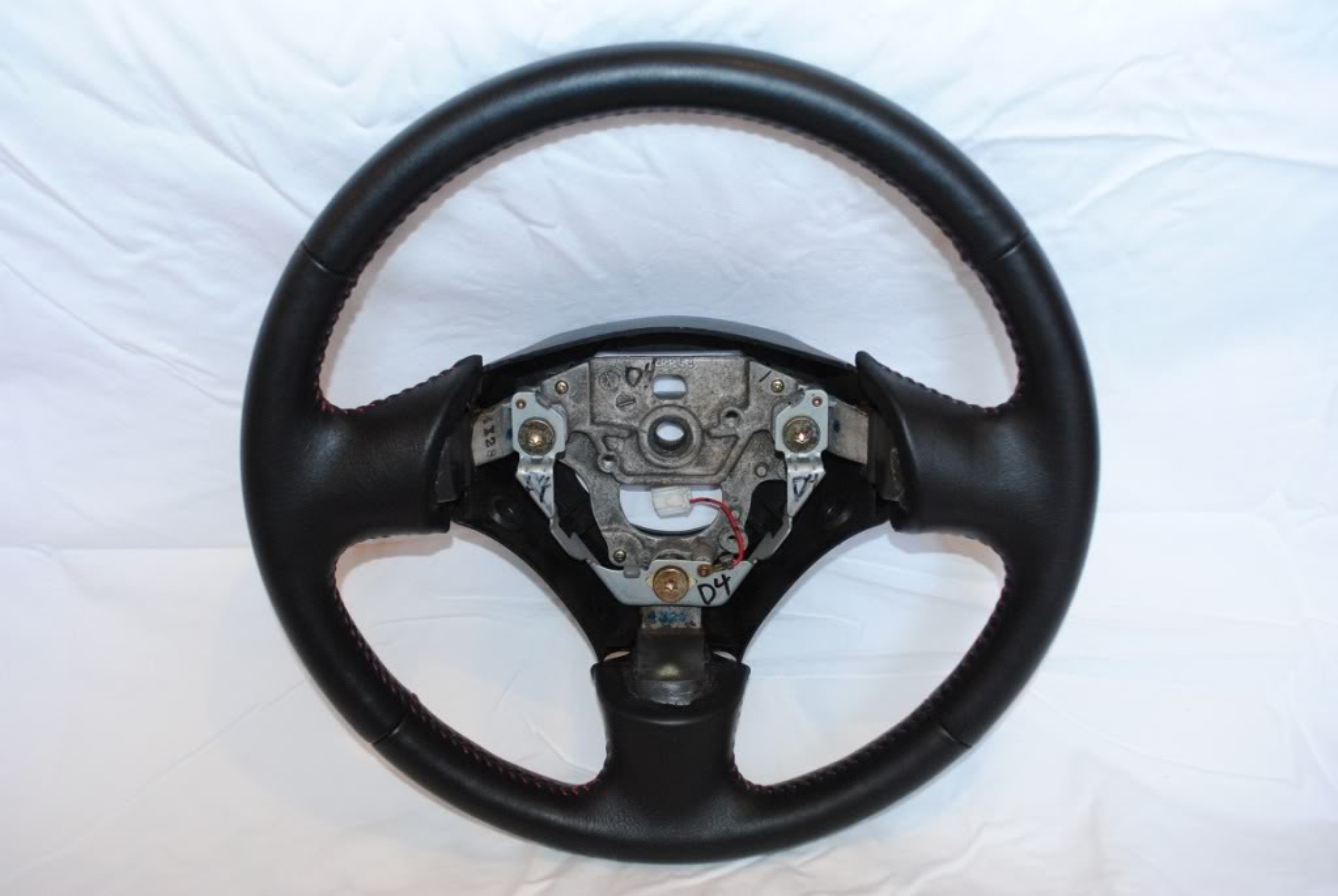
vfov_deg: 40.1
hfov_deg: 57.2
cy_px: 448
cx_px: 669
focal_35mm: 33
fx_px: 1228
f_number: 5
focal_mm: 22
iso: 800
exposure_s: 1/30
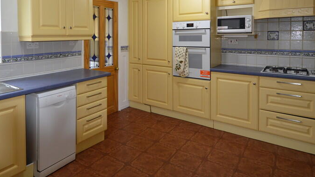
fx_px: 200
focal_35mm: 24
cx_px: 118
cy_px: 43
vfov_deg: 46.0
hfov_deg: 75.0
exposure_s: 1/80
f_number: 4
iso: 400
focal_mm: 10
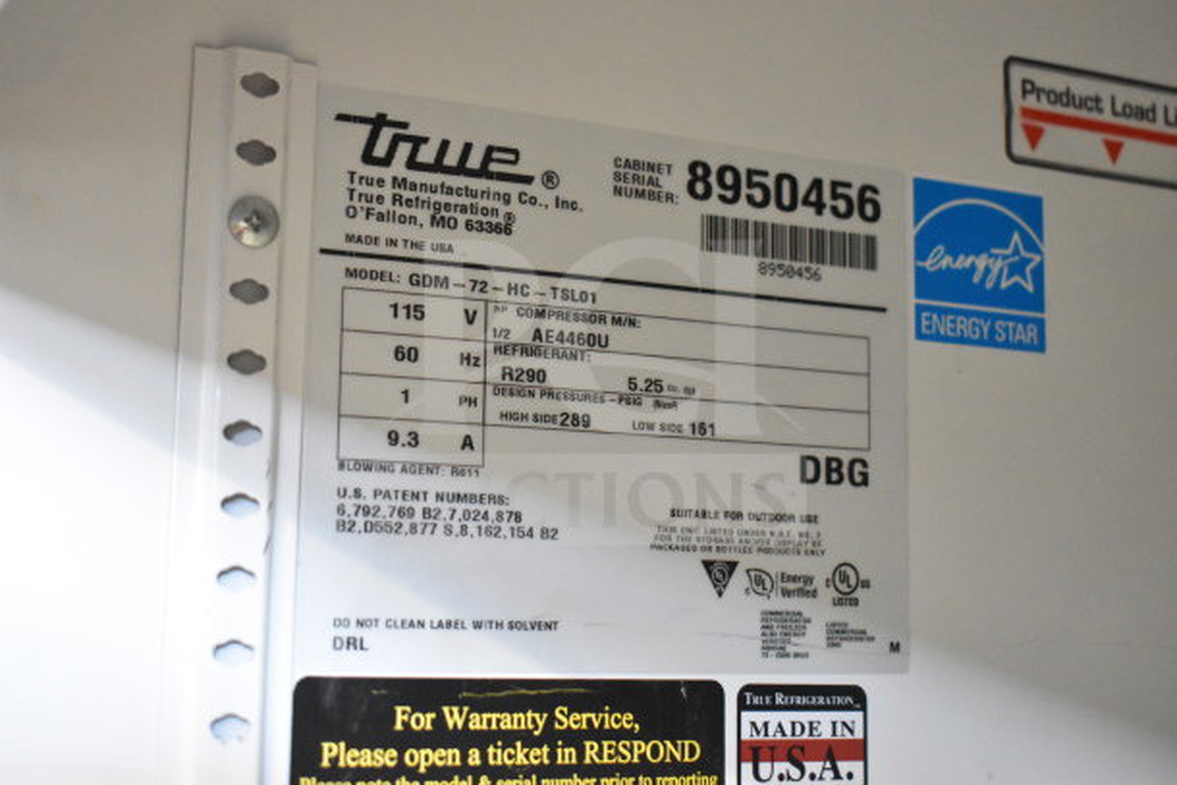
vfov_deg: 25.1
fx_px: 1766
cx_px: 588
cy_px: 392
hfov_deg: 36.9
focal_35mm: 54
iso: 8000
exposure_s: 1/60
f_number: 4.8
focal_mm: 36
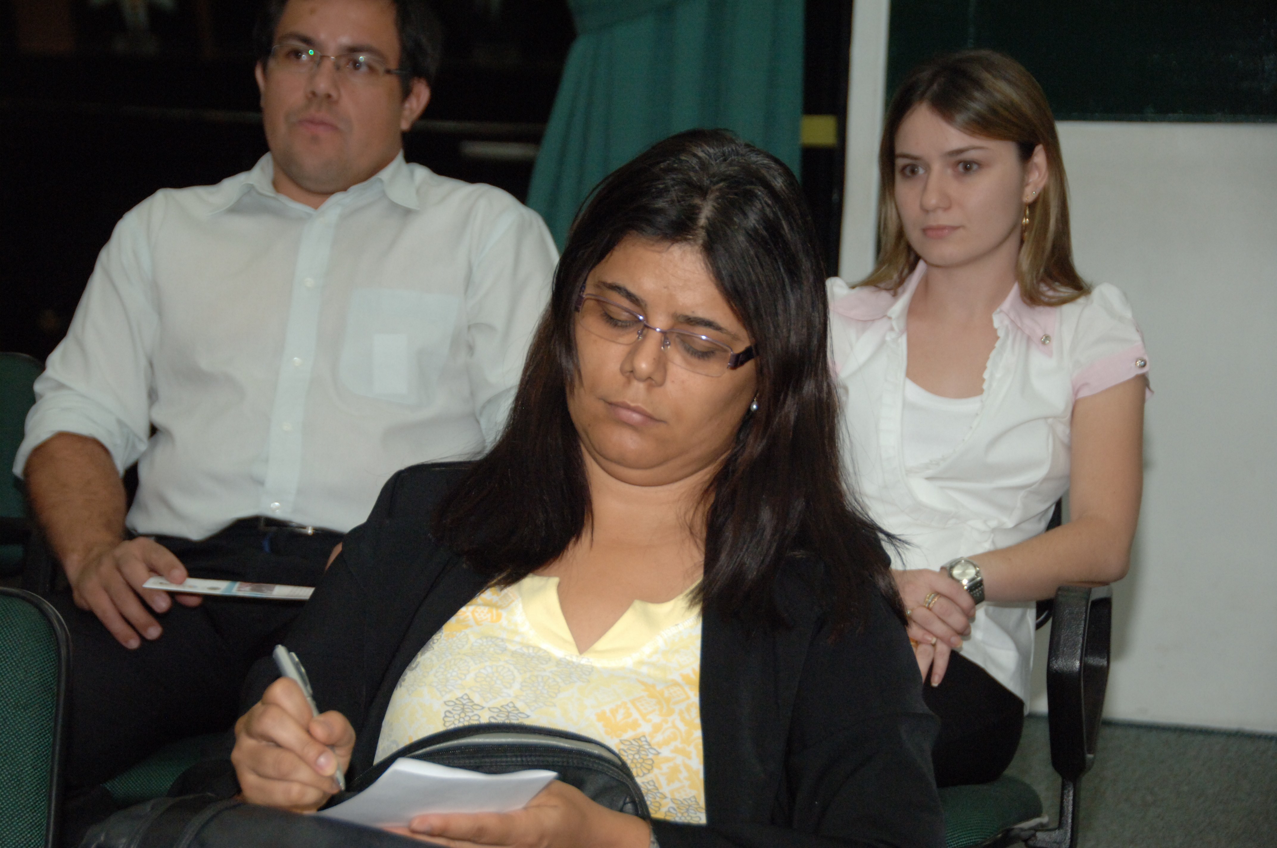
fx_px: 3454
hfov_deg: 20.9
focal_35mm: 98
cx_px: 638
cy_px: 424
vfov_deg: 14.0
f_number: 5
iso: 800
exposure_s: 1/125
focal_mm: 65
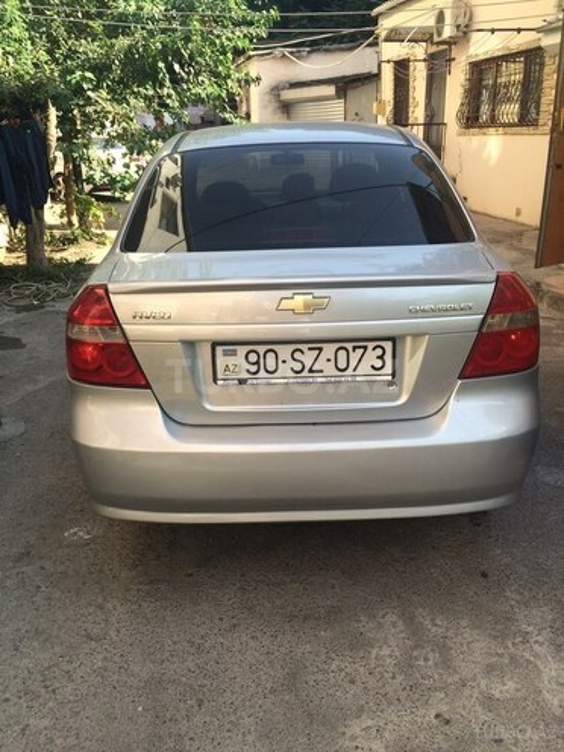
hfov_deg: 48.2
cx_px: 282
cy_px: 376
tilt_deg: -20.0
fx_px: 630
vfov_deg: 61.7
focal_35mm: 29
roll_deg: +1.0
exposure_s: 1/604
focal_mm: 4.15
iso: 32
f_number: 2.2
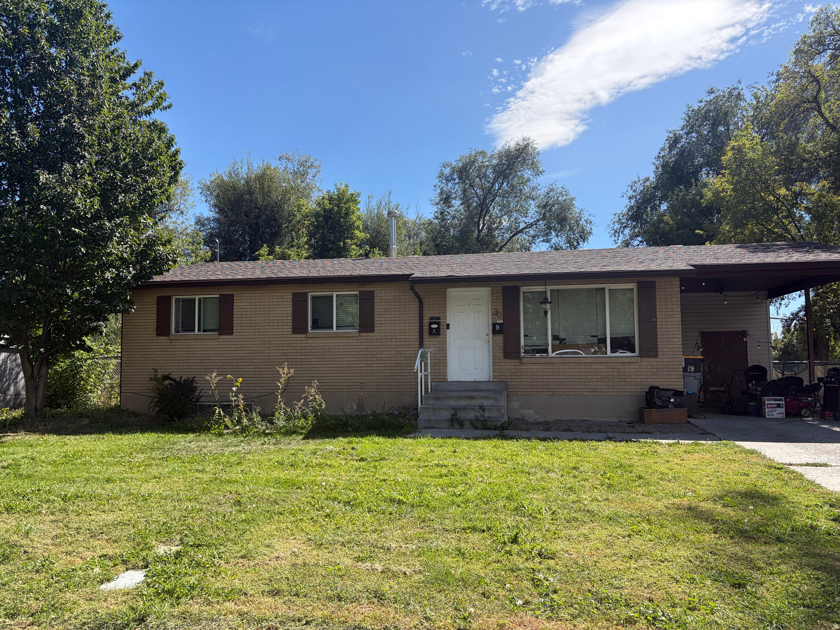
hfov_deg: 67.3
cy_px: 315
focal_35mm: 26
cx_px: 420
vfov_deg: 53.1
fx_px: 631
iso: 64
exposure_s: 1/3279
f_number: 1.6
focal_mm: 5.96
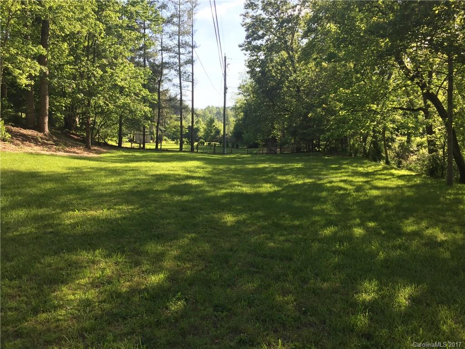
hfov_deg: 61.7
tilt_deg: -6.9
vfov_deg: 48.2
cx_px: 232
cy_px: 174
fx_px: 390
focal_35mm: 29
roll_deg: -3.2
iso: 32
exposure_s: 1/412
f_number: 2.2
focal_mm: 4.15
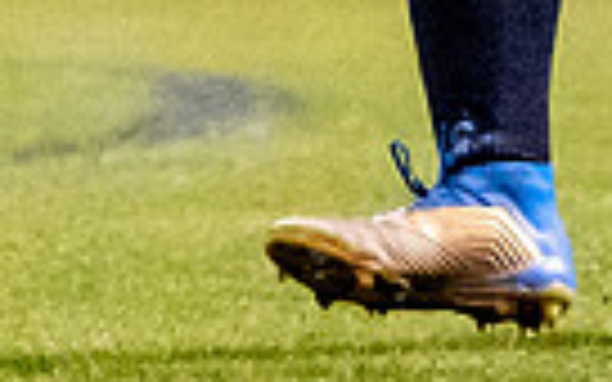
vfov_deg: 0.8
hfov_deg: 1.3
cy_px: -660
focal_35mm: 1575
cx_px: 337
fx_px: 26269
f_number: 2.8
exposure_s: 1/1250
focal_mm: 167
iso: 6400
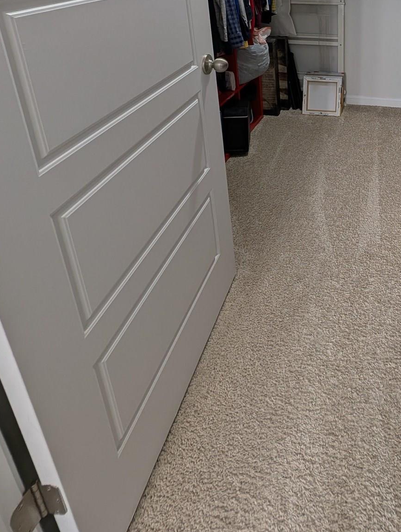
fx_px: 370
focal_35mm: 24
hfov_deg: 51.1
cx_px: 353
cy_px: 64
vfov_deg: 61.5
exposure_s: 1/24
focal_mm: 2.23
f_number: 1.95
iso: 58
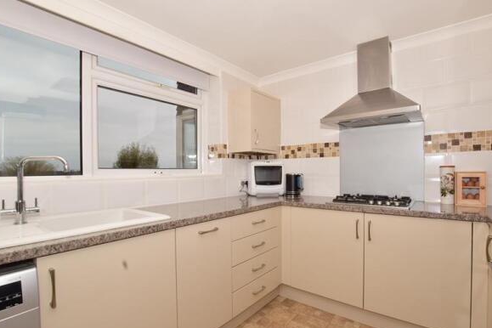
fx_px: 232
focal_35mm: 17
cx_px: 244
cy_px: 172
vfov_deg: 70.4
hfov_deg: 93.3
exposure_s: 1/200
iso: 500
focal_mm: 10
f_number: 18
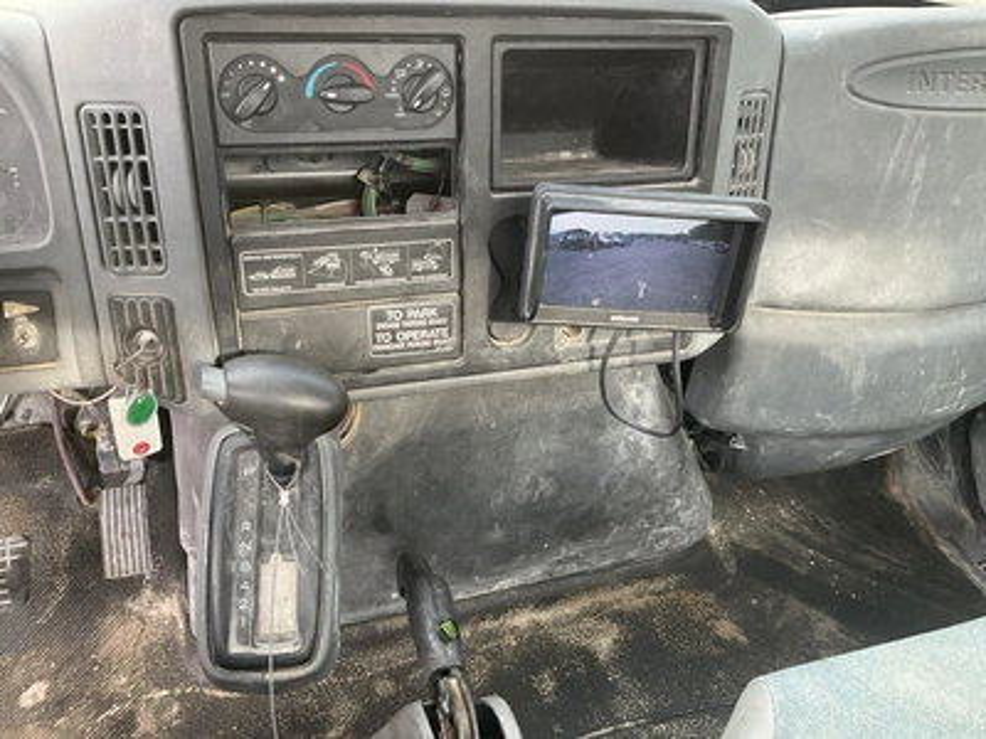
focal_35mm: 29
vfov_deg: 48.2
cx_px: 493
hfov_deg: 61.7
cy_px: 370
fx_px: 826
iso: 50
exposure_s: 1/122
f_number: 1.8
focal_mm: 3
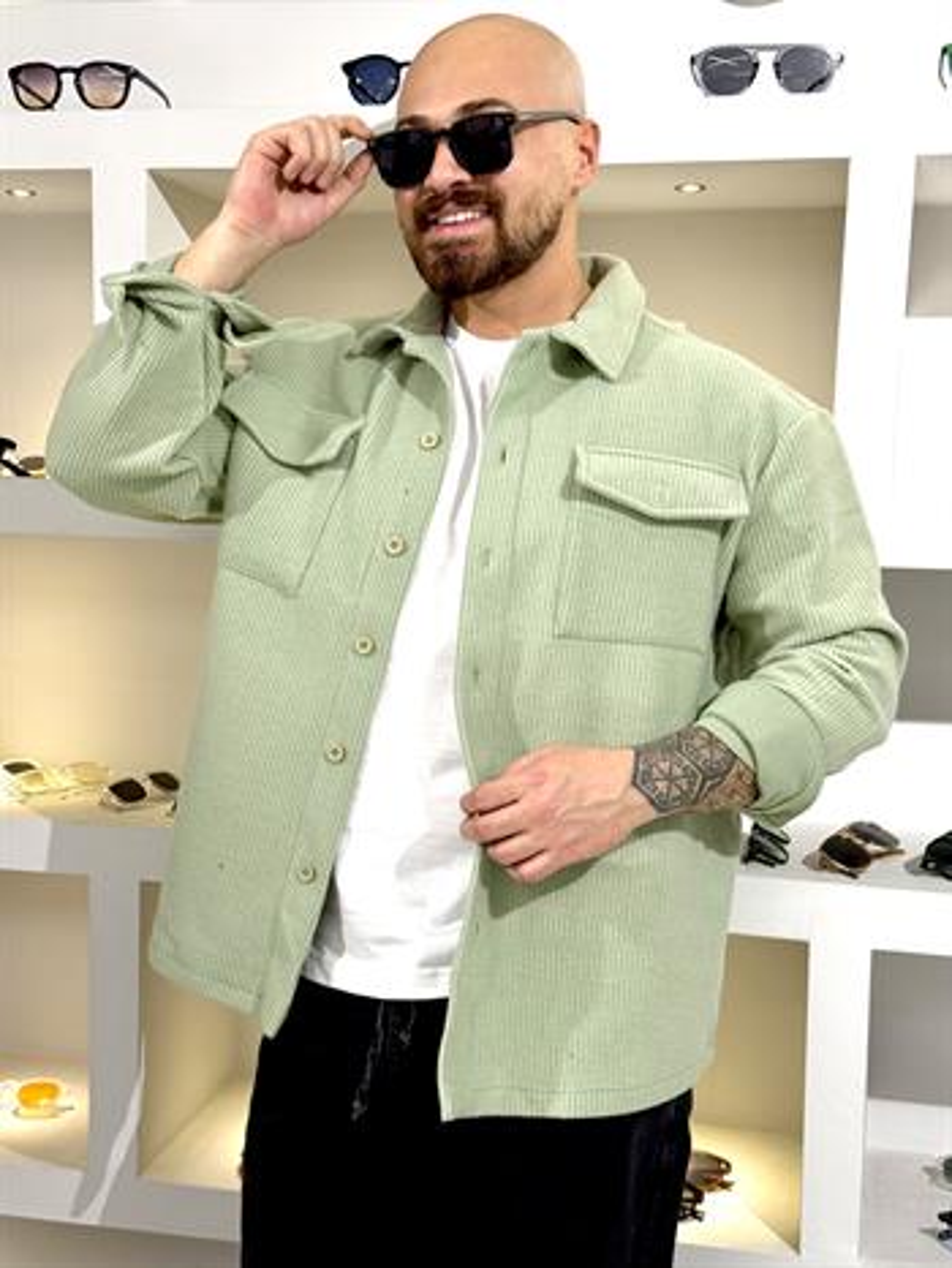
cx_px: 476
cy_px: 634
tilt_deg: -5.5
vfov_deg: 39.6
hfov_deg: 30.3
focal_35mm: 48
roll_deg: -1.6
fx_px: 1759
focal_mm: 6.76
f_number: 1.78
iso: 100
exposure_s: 1/100
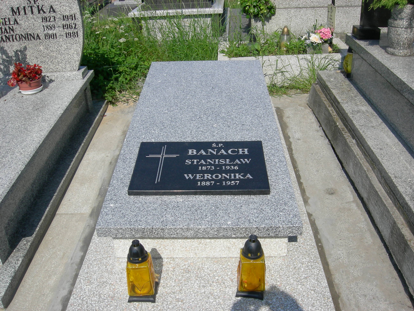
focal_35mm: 36
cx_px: 207
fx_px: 431
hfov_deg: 51.4
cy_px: 156
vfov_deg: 39.7
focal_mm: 7.5
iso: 64
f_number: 6.8
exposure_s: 1/338
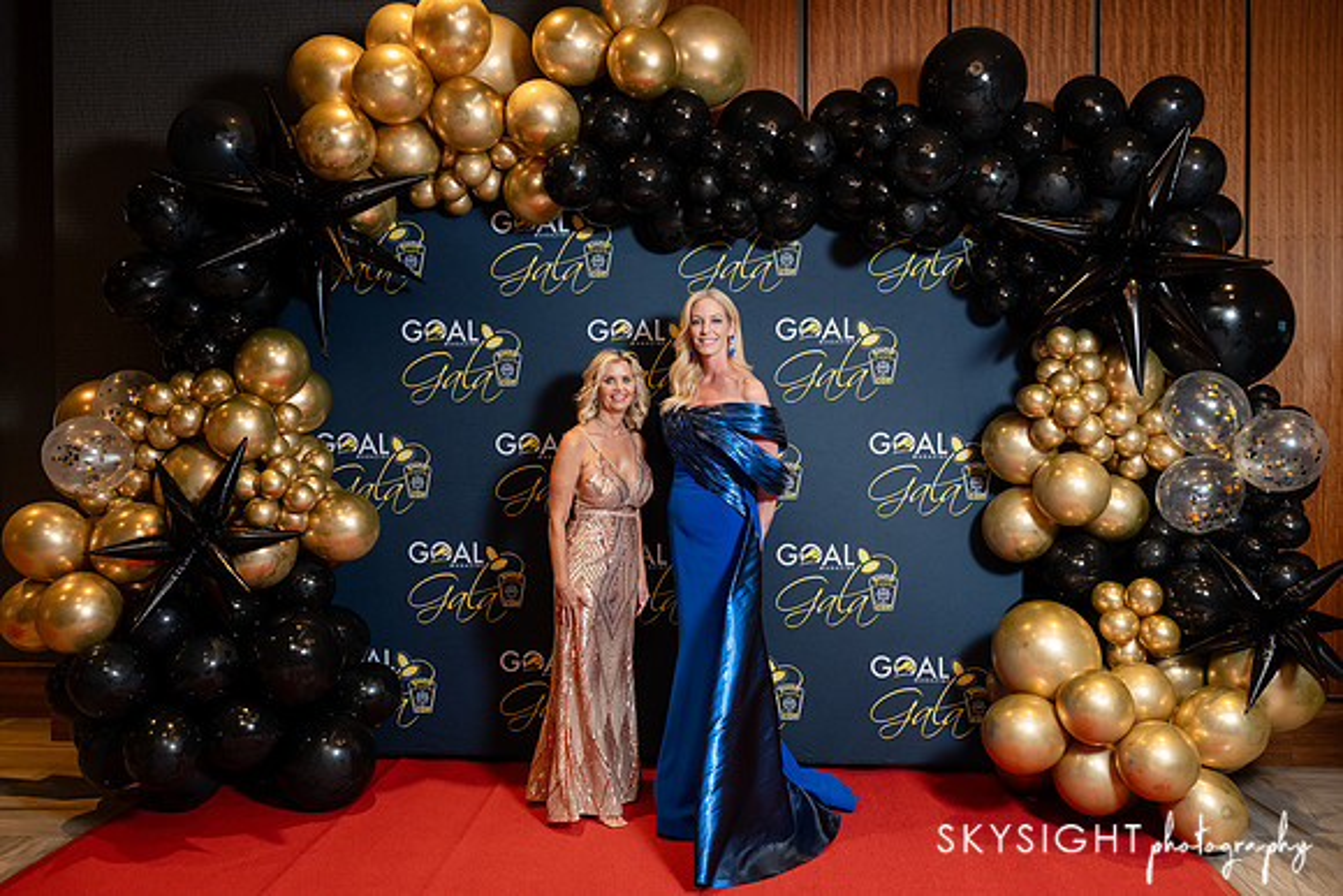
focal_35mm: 29
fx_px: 1083
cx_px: 672
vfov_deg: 44.9
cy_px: 448
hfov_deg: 63.6
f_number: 4.5
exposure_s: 1/200
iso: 1600
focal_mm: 28
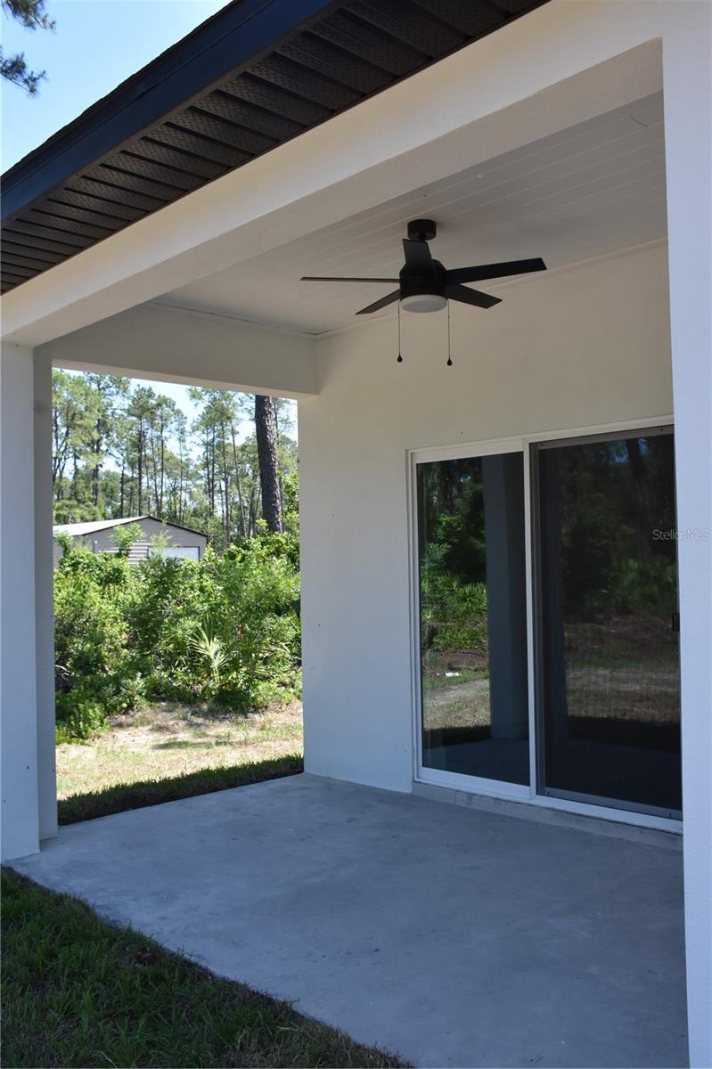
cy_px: 534
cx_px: 356
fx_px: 980
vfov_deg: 57.2
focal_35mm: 33
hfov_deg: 39.9
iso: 720
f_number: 8
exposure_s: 1/500
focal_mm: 22
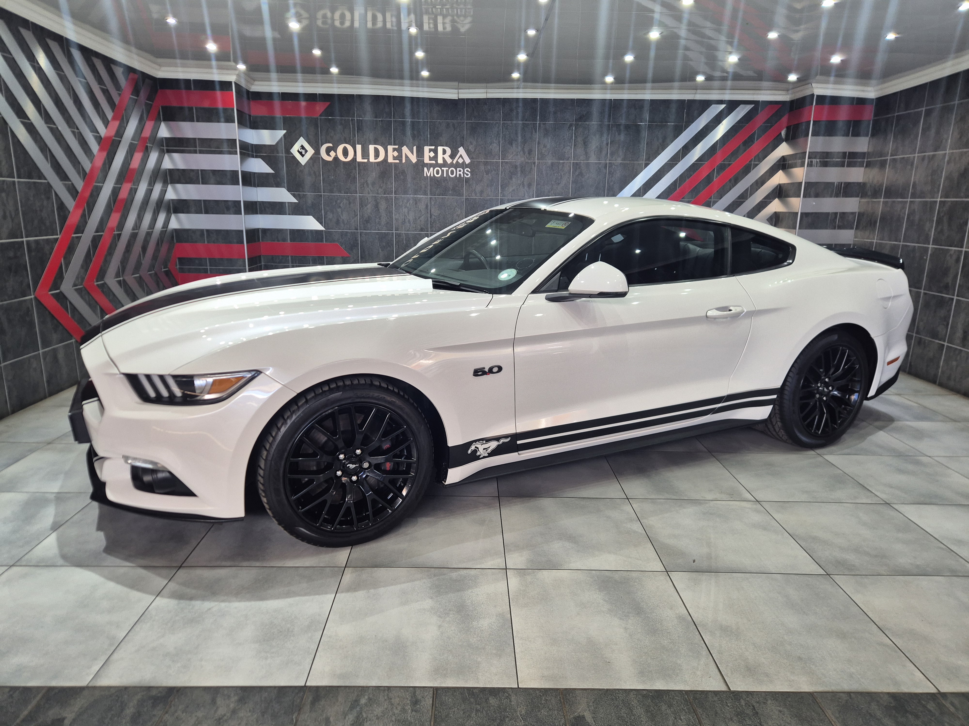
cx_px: 484
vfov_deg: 58.9
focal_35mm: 23
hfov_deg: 73.9
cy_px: 363
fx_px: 644
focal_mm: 5.4
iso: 125
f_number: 1.8
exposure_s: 1/100
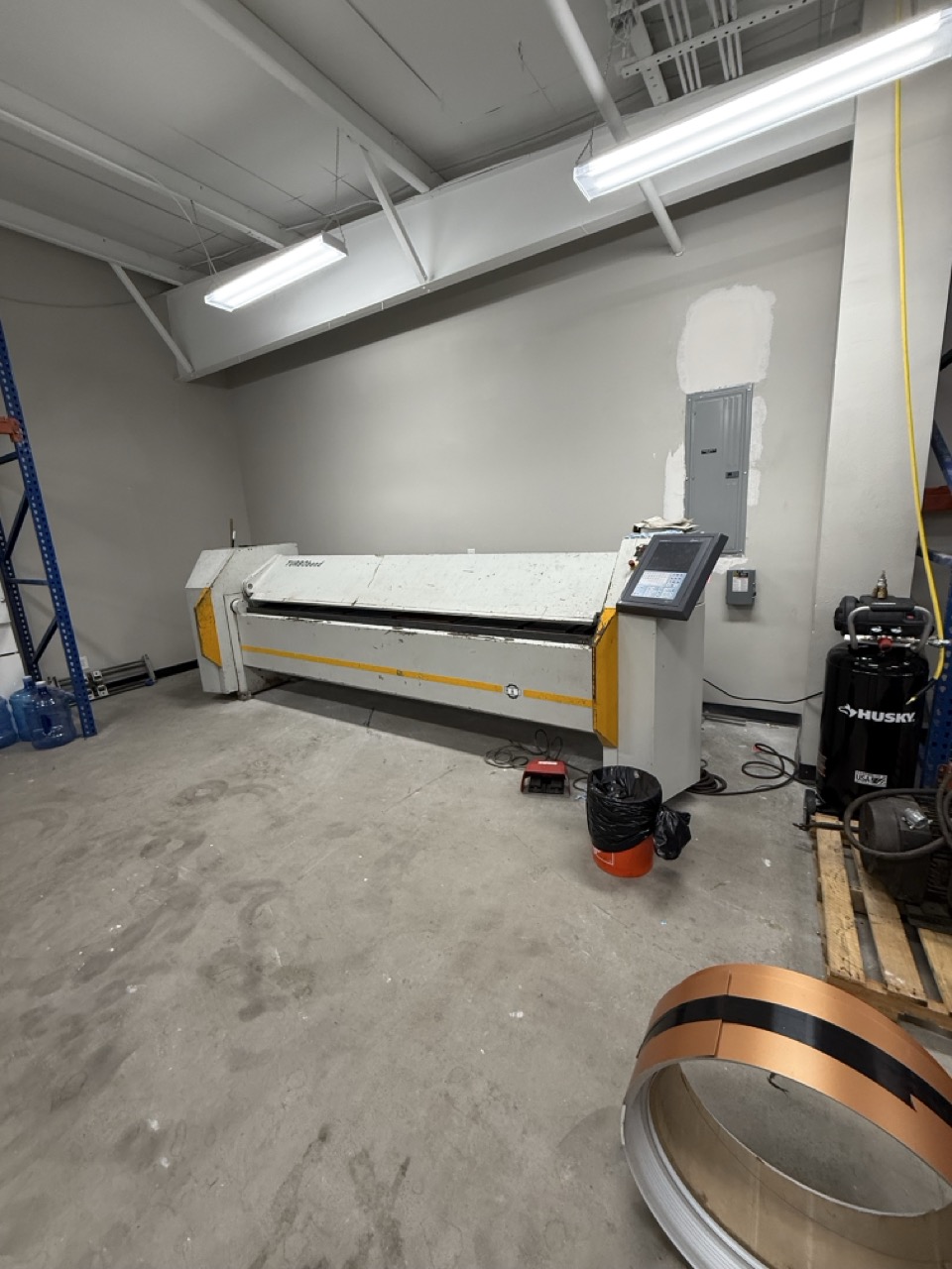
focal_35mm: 14
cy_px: 634
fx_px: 513
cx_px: 476
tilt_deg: -12.0
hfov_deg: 85.7
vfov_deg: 102.1
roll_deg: +3.0
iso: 200
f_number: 2.2
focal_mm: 2.22
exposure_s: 1/60
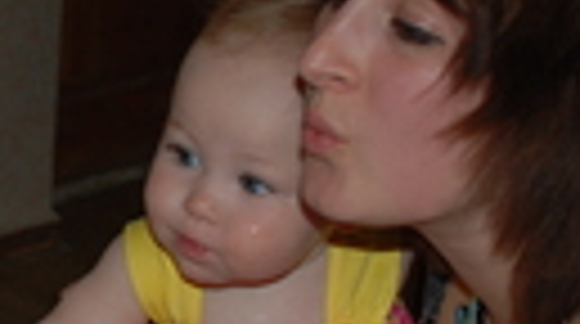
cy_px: 126
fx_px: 2026
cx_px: -63
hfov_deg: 15.8
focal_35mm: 132
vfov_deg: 9.1
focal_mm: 24
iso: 200
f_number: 4
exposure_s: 1/60
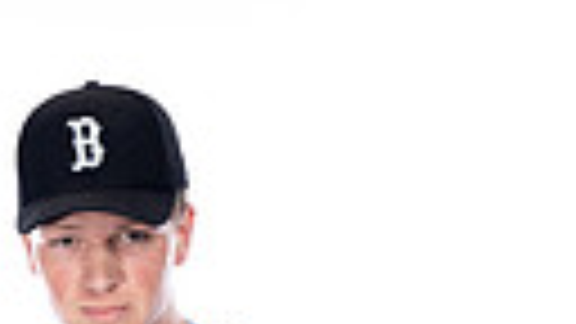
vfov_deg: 5.6
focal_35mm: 202
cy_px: 958
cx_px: 171
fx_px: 3085
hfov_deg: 10.7
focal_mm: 55
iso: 400
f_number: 5.6
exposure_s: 1/250
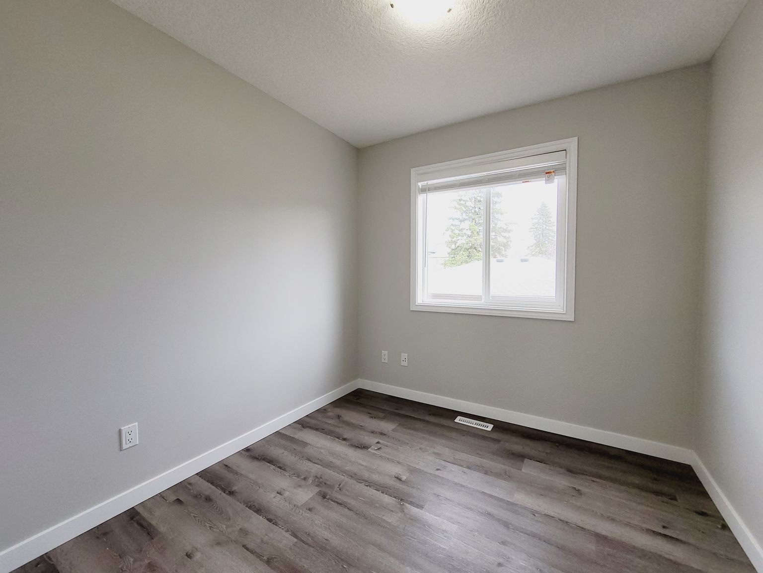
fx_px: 287
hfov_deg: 106.2
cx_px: 382
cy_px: 286
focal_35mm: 13
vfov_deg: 89.9
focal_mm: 2.2
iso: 100
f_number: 2.2
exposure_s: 1/119
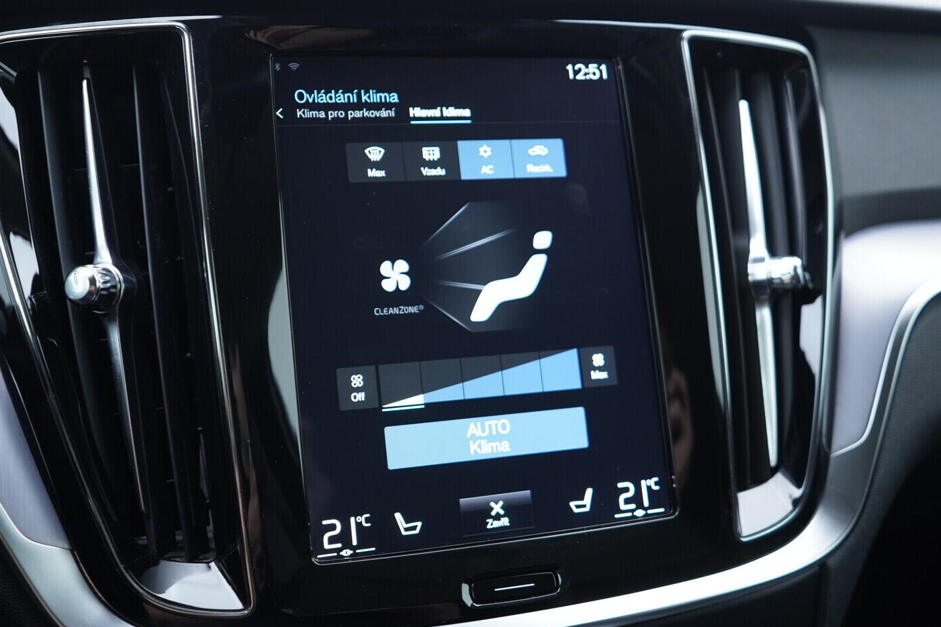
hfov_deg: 51.9
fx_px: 967
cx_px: 475
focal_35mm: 37
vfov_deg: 35.9
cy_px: 313
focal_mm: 24
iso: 400
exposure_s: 1/40
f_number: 2.8
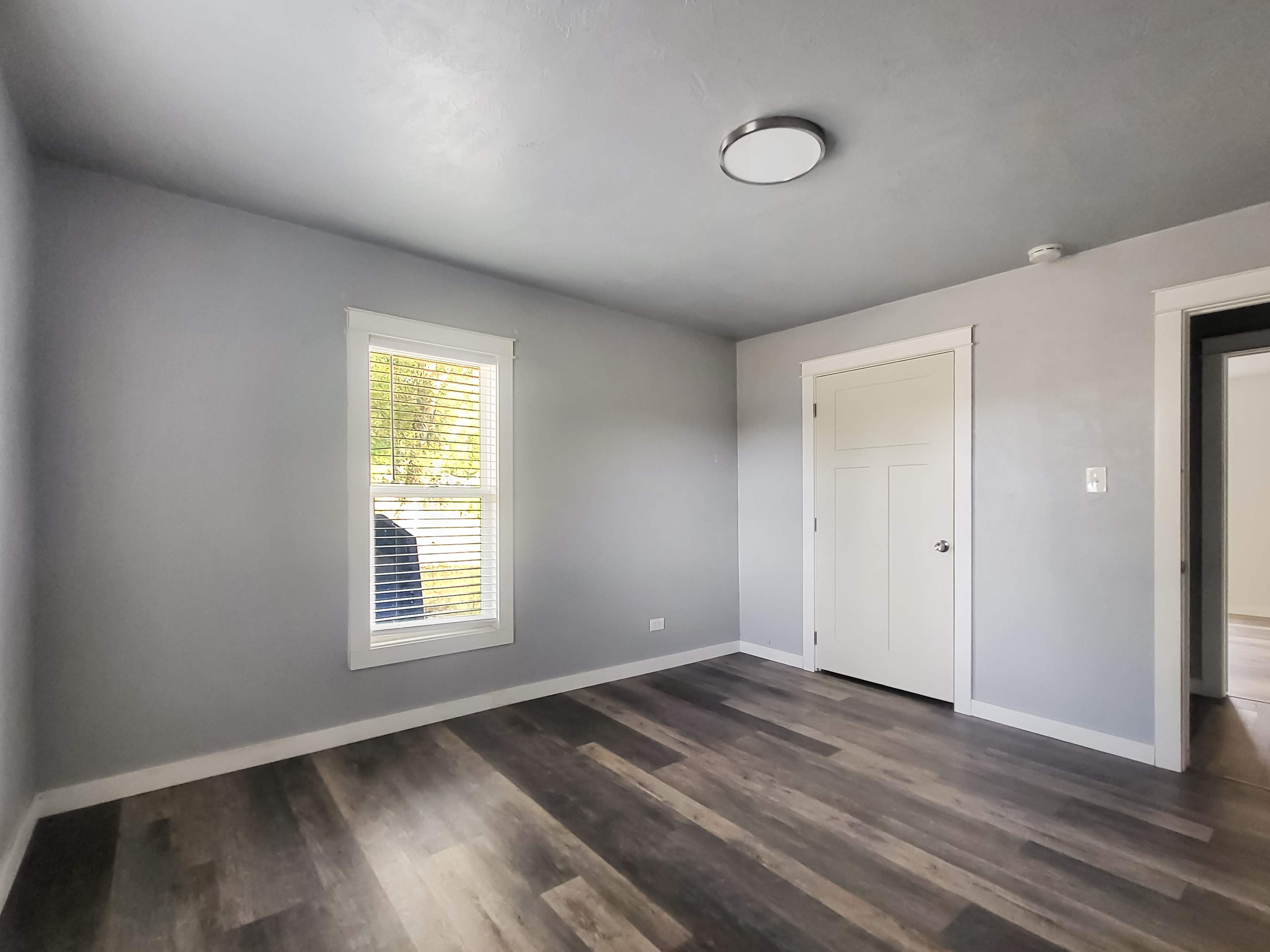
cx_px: 624
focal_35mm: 15
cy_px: 518
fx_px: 550
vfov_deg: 81.5
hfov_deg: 98.2
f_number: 2.2
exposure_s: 1/60
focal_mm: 1.74
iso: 400
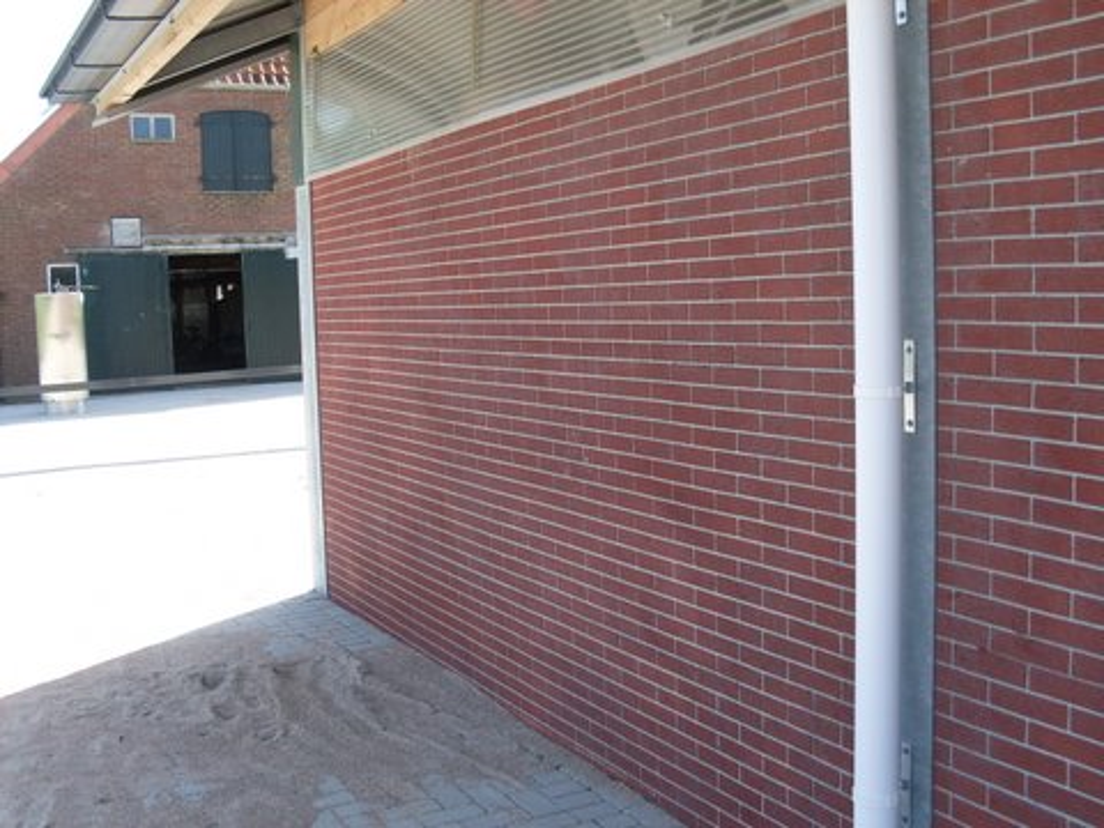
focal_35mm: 38
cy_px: 414
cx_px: 552
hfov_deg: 49.0
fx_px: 1212
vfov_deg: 37.7
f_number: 2.8
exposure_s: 1/350
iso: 80
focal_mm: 6.3
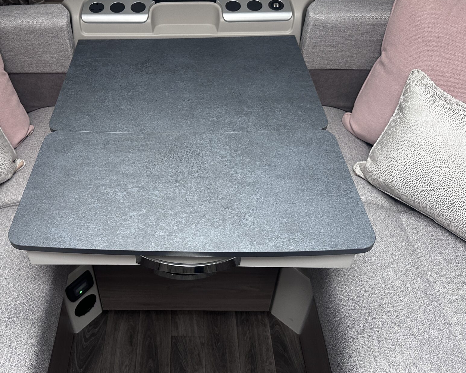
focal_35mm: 31
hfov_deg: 56.2
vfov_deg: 46.8
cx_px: 164
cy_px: 146
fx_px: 427
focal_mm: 6.86
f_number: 1.78
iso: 250
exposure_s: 1/116
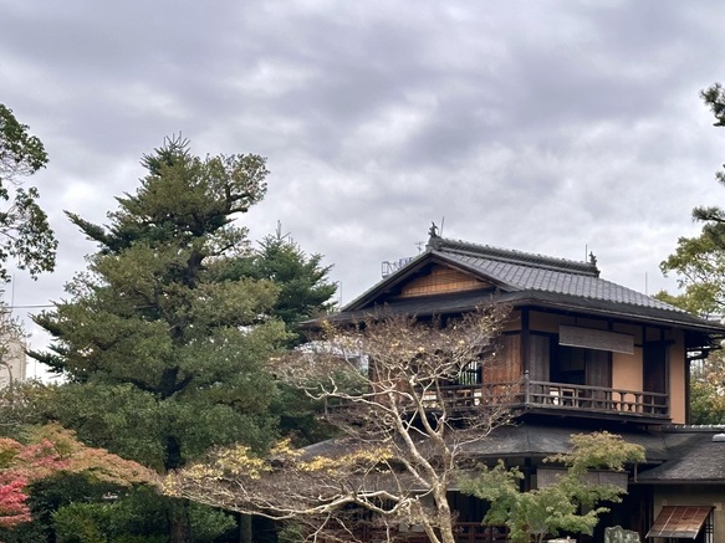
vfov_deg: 17.7
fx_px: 1738
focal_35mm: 83
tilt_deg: +5.5
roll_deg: -0.4
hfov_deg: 23.5
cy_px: 372
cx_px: 450
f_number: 1.78
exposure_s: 1/304
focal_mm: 6.86
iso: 64
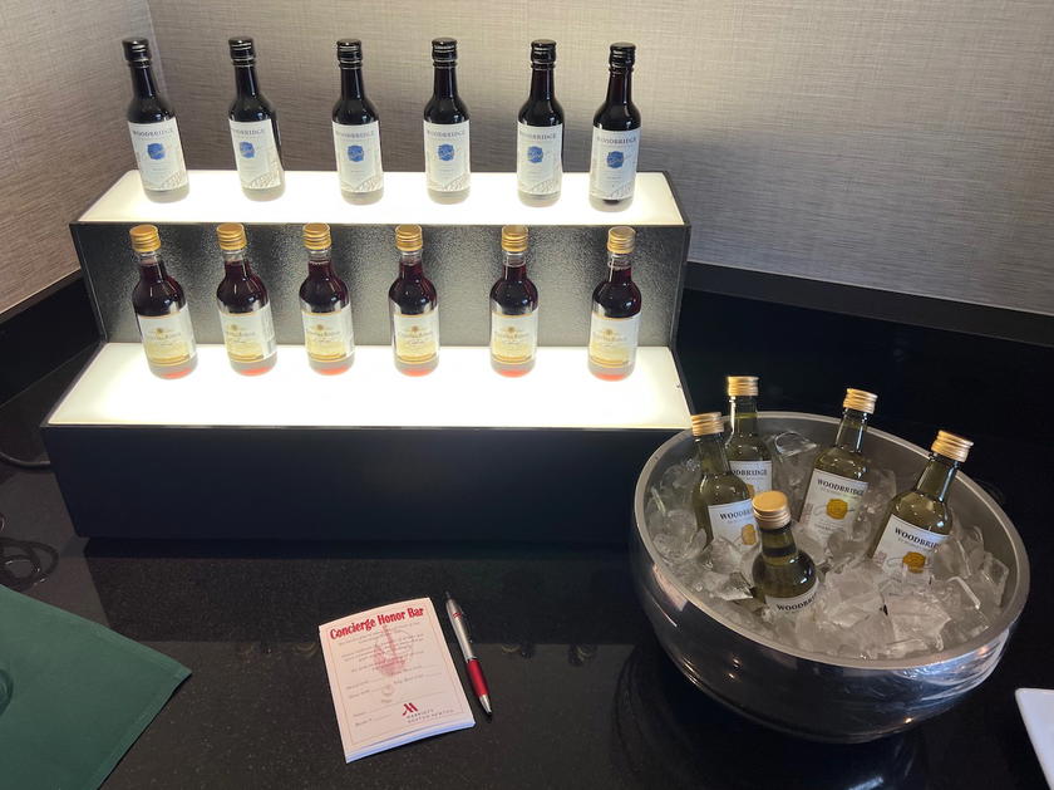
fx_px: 791
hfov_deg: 67.3
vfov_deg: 53.0
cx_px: 527
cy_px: 395
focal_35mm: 26
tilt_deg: -35.0
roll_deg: +0.9
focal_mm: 5.7
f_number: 1.5
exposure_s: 1/120
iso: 50
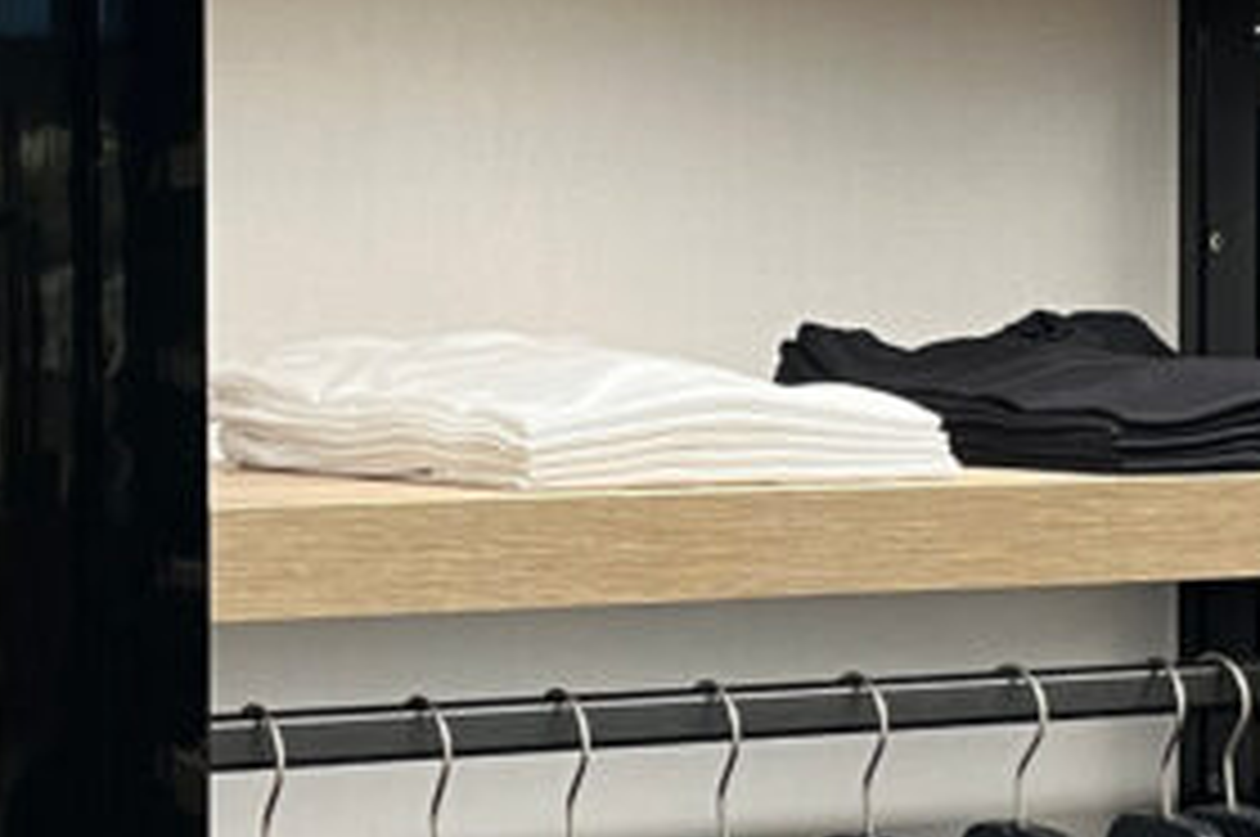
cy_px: 428
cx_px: 644
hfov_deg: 17.7
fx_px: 4055
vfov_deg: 11.8
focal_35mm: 116
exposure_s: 1/86
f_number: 1.6
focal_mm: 5.1
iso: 125
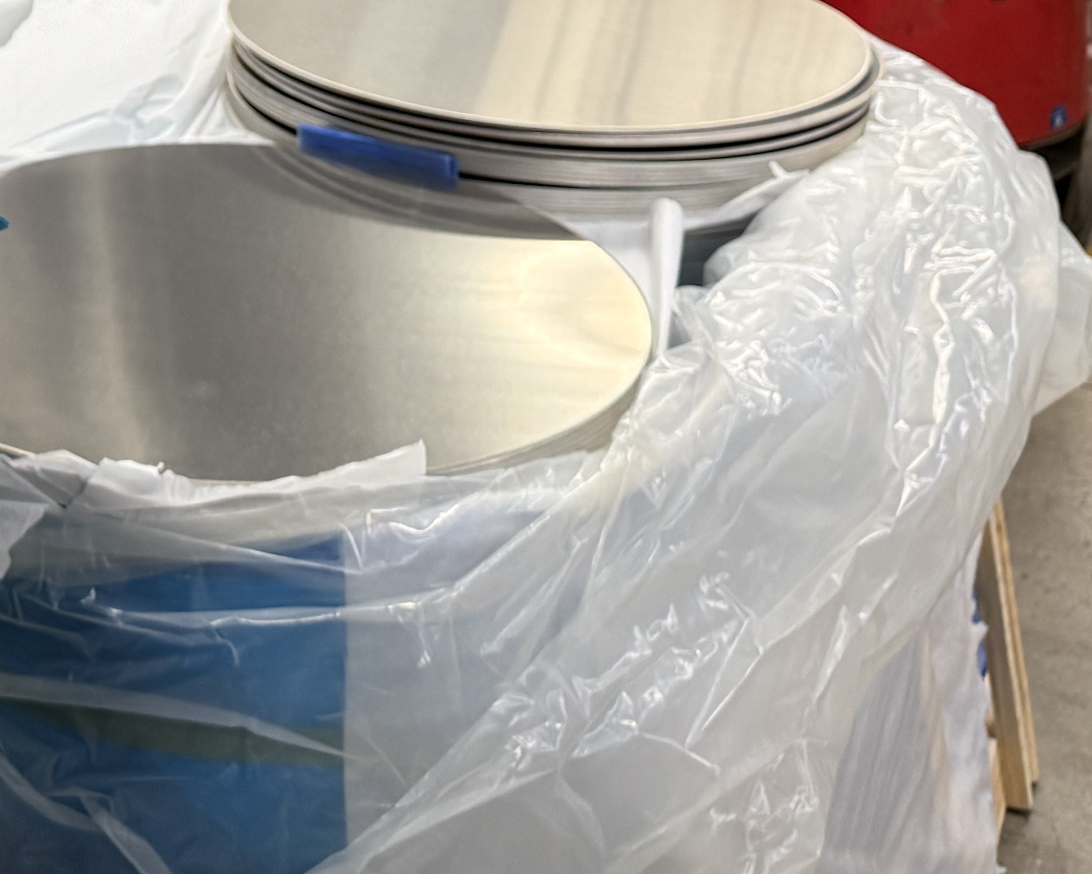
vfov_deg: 21.5
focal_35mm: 66
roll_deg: +0.5
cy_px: -178
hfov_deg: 27.2
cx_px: 19
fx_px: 2133
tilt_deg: -10.7
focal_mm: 6.76
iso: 250
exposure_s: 1/50
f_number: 1.78
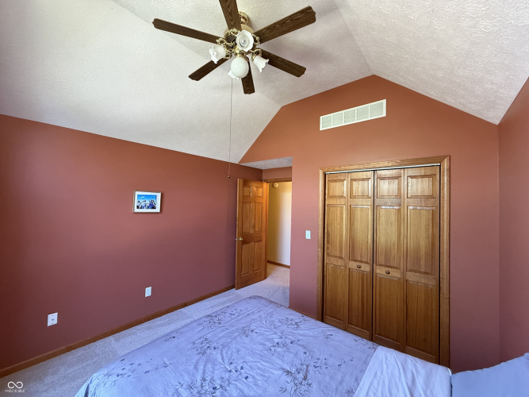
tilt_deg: +2.3
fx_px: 214
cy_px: 198
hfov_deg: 102.1
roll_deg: -1.9
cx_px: 264
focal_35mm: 14
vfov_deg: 85.7
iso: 500
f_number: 2.2
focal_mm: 2.22
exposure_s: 1/60
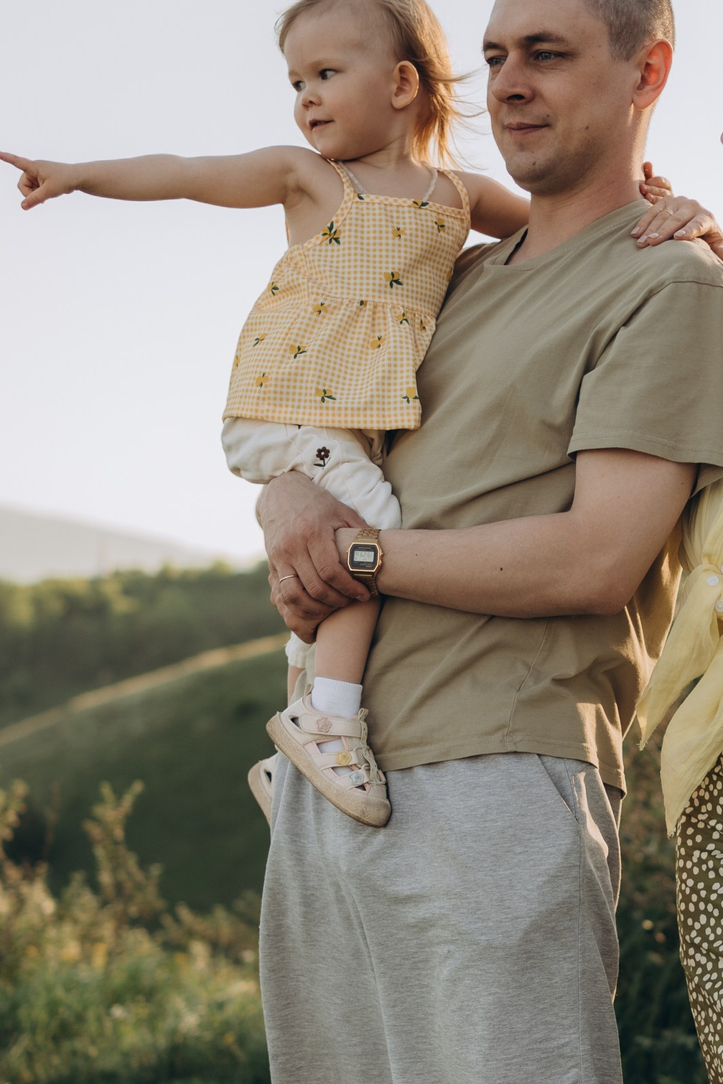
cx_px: 614
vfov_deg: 22.7
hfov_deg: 15.2
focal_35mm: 89
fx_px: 2680
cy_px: 777
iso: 100
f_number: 2.2
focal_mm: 35
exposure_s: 1/800
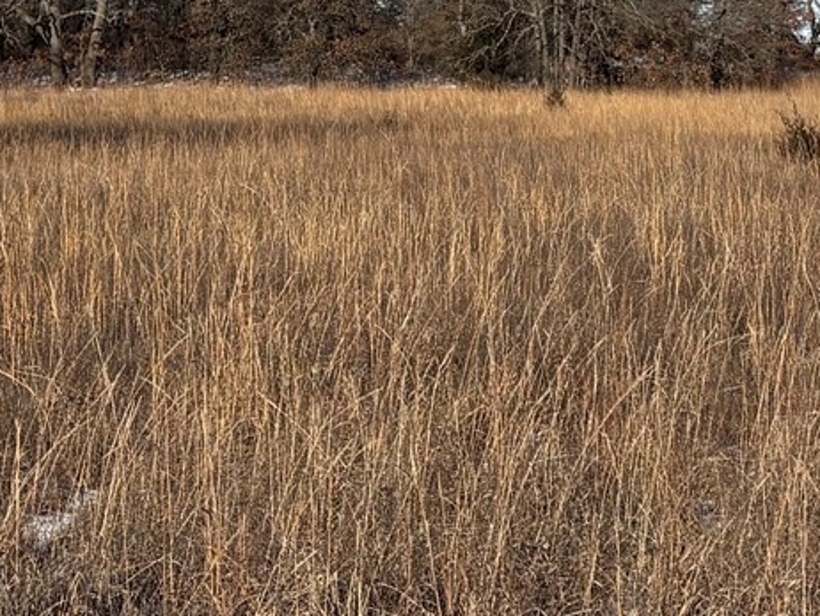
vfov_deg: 12.5
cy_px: -499
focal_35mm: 108
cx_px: 726
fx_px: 2560
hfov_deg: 17.9
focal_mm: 5.96
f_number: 1.6
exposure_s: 1/5348
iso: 50
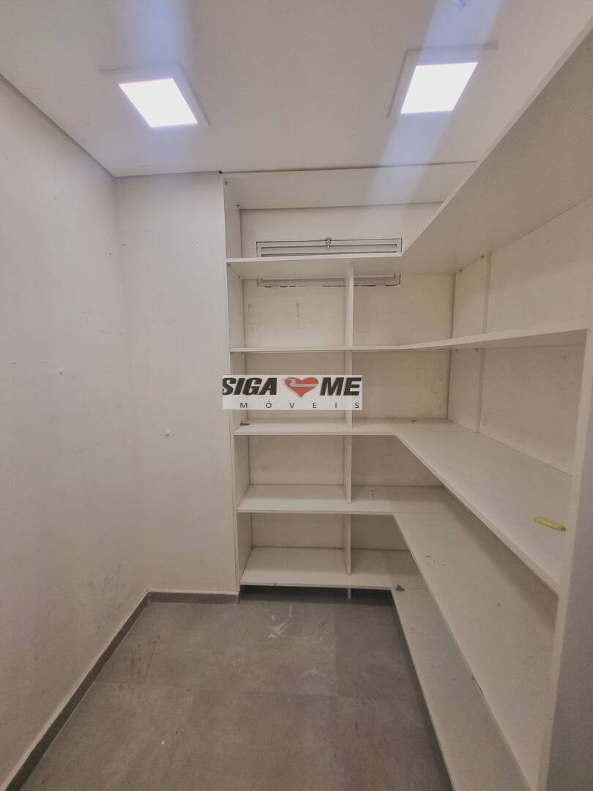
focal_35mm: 13
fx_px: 297
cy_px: 396
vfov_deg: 106.2
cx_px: 296
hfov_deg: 89.9
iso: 160
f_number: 2.2
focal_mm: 1.74
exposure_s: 1/53
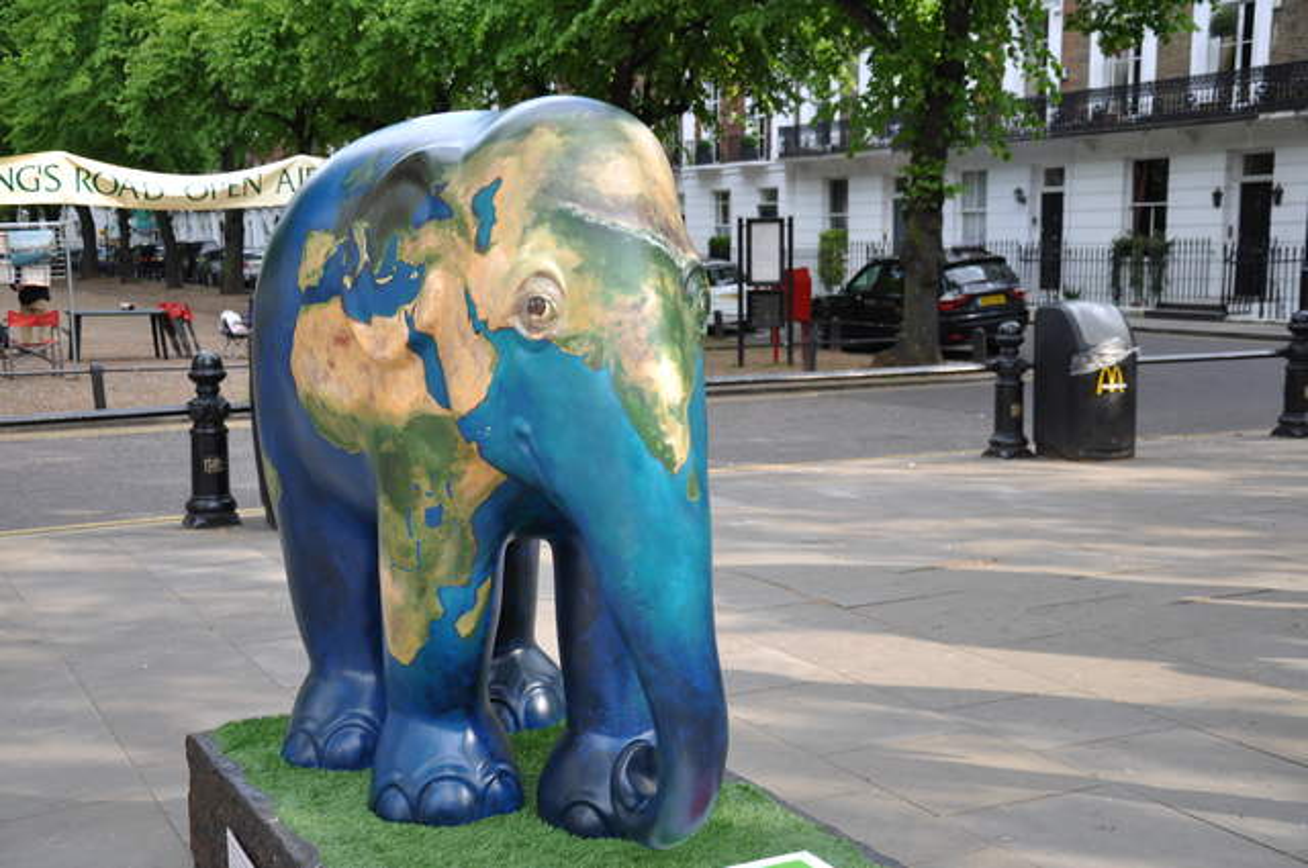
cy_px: 434
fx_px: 1633
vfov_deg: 29.8
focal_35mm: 45
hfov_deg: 43.7
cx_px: 654
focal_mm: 30
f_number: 4.5
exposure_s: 1/80
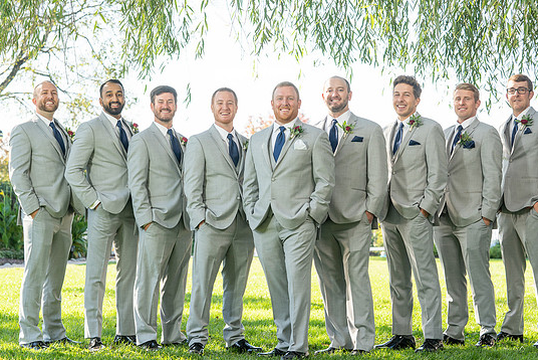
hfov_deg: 22.4
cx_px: 260
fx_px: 1361
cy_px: 179
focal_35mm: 91
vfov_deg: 15.0
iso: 200
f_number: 5.6
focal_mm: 78
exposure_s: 1/200
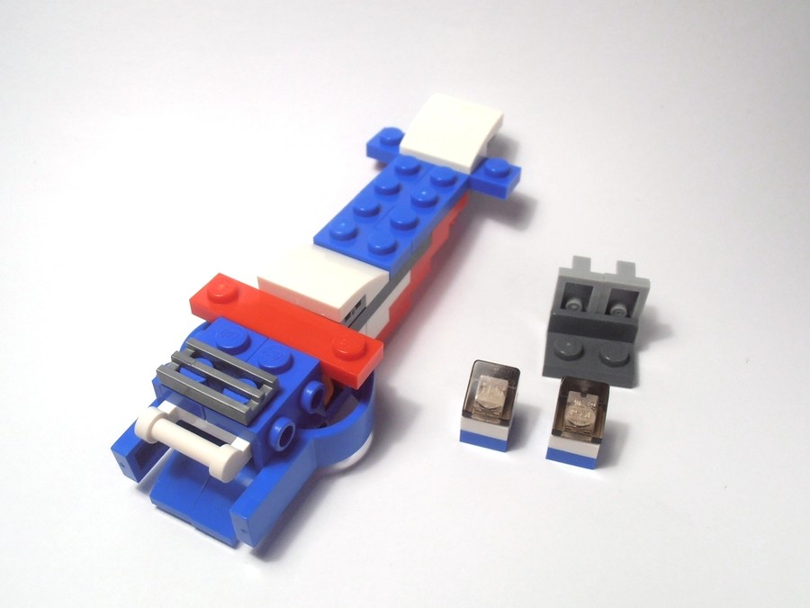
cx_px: 405
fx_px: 866
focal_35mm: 37
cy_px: 304
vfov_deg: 38.7
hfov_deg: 50.1
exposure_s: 1/80
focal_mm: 6.61
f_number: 3.9
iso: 80
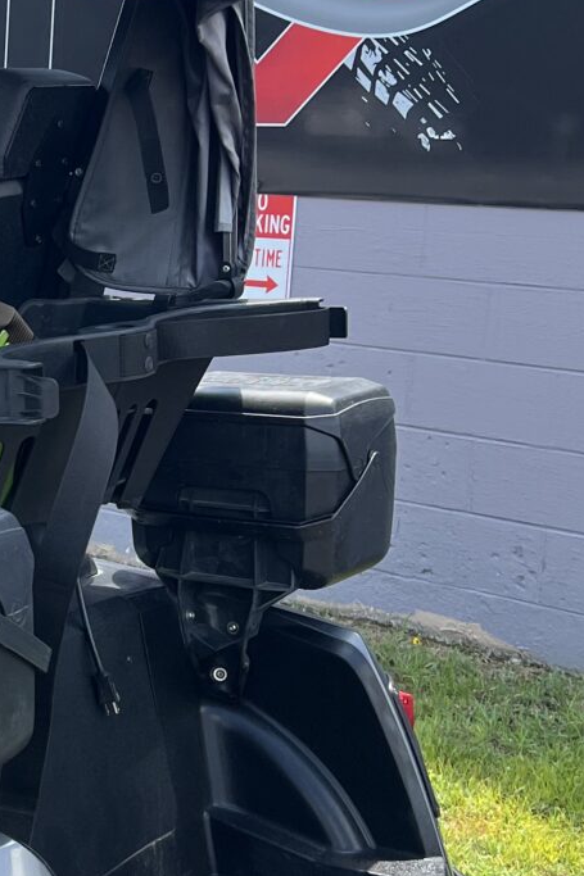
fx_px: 1850
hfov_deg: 16.4
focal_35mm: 76
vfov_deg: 26.6
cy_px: 480
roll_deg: -0.8
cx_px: -295
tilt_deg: -10.3
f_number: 1.5
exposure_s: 1/808
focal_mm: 5.7
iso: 50
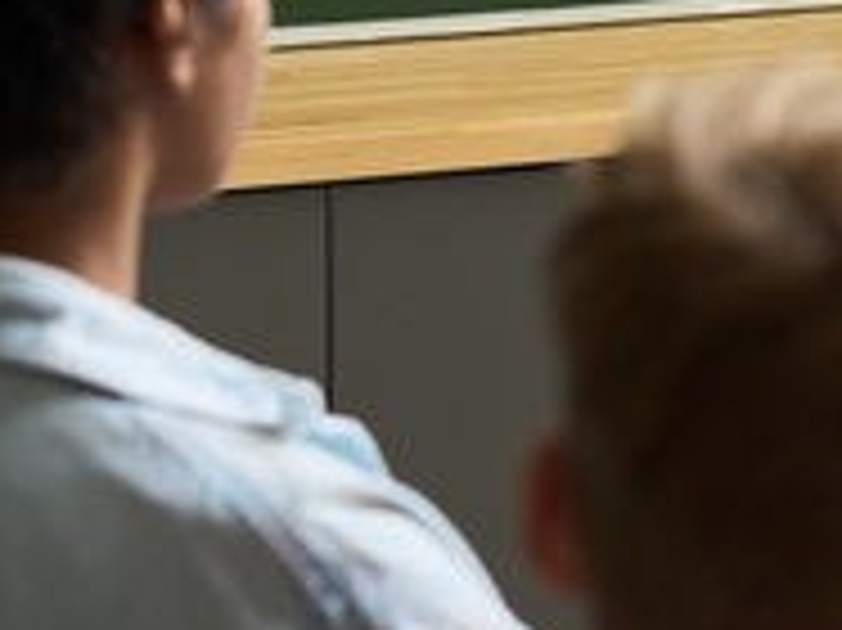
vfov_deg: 7.8
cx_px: 892
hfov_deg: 10.5
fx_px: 4521
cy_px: -313
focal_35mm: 186
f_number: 3.5
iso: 800
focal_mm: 50
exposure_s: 1/250
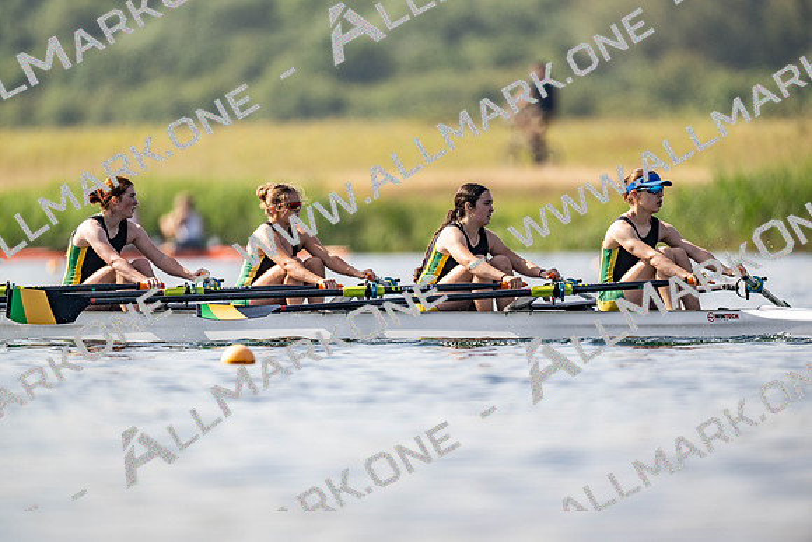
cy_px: 271
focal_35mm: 600
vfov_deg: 2.3
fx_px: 13536
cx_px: 406
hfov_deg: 3.4
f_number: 4
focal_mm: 600
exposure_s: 1/2500
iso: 160
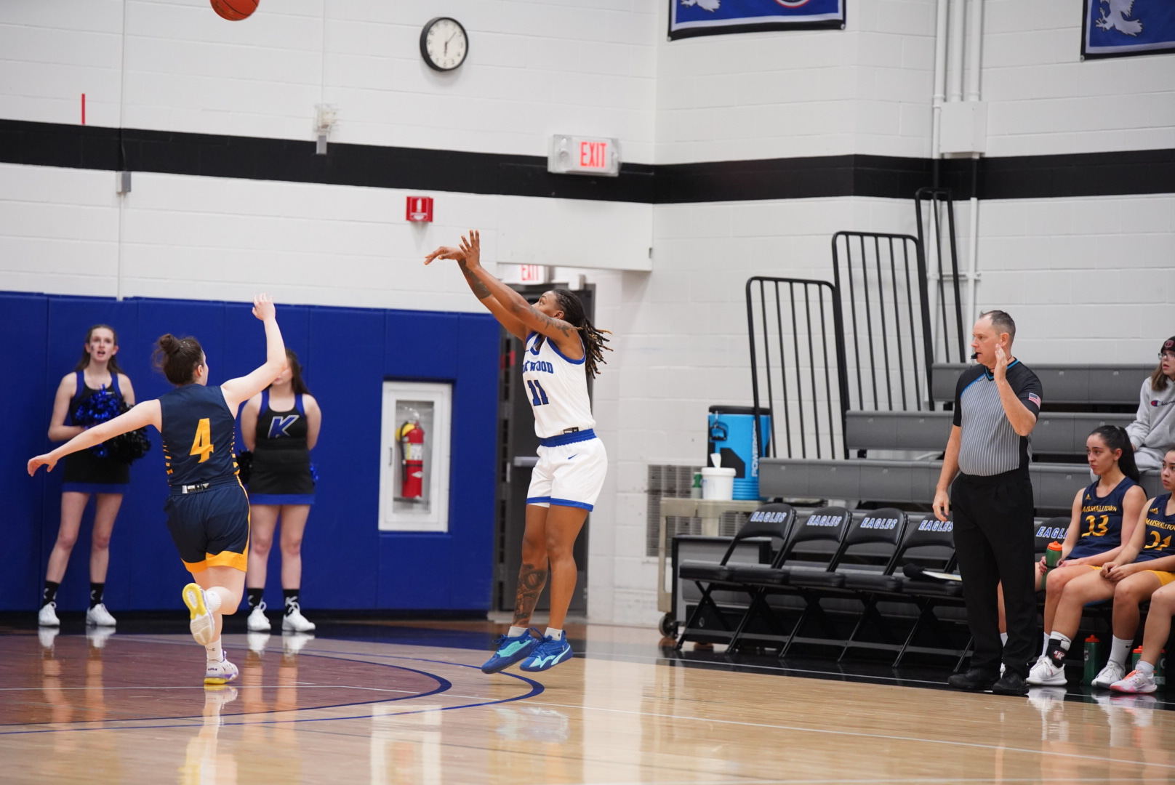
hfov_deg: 12.2
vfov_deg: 8.2
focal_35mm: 168
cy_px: 392
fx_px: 5487
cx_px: 588
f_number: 3.5
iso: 6400
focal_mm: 168
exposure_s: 1/640
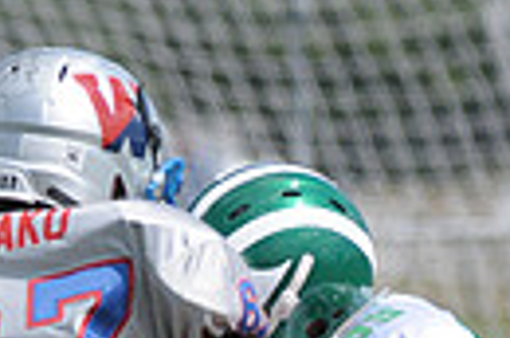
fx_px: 18979
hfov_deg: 1.5
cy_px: 611
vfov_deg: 1.0
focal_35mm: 1343
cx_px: -502
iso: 500
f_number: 4
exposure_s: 1/4000
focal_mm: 200
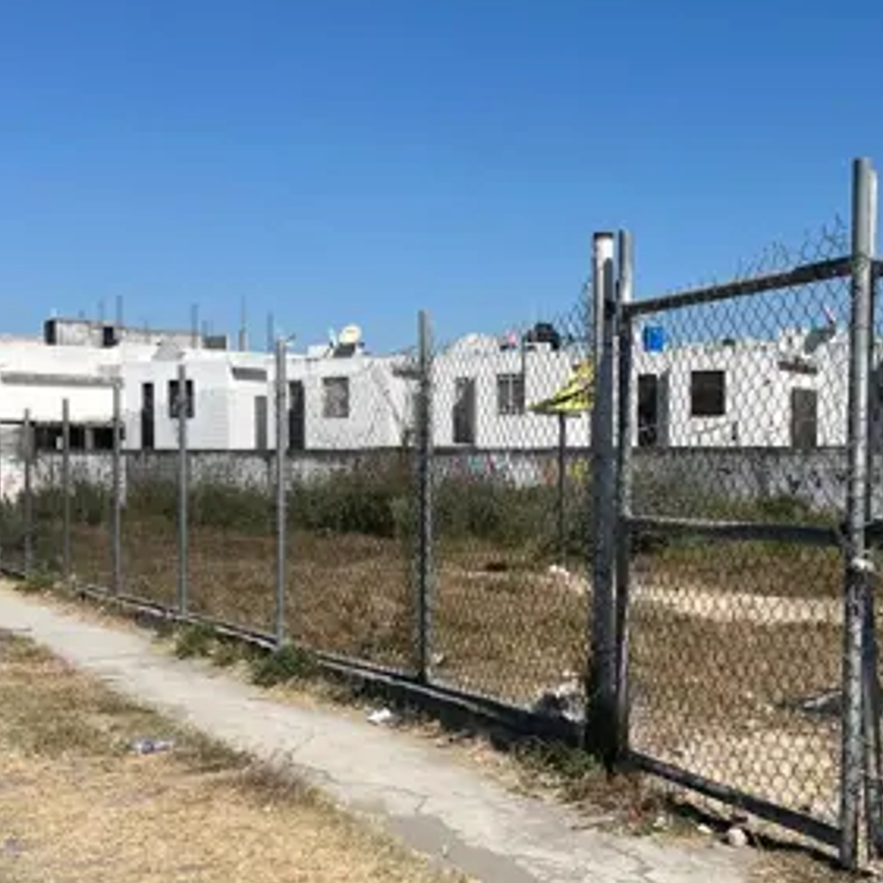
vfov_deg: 34.6
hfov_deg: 33.8
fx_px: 1414
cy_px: 496
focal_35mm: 49
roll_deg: +3.1
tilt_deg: -5.4
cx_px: 682
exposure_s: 1/5556
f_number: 1.6
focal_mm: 5.1
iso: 50
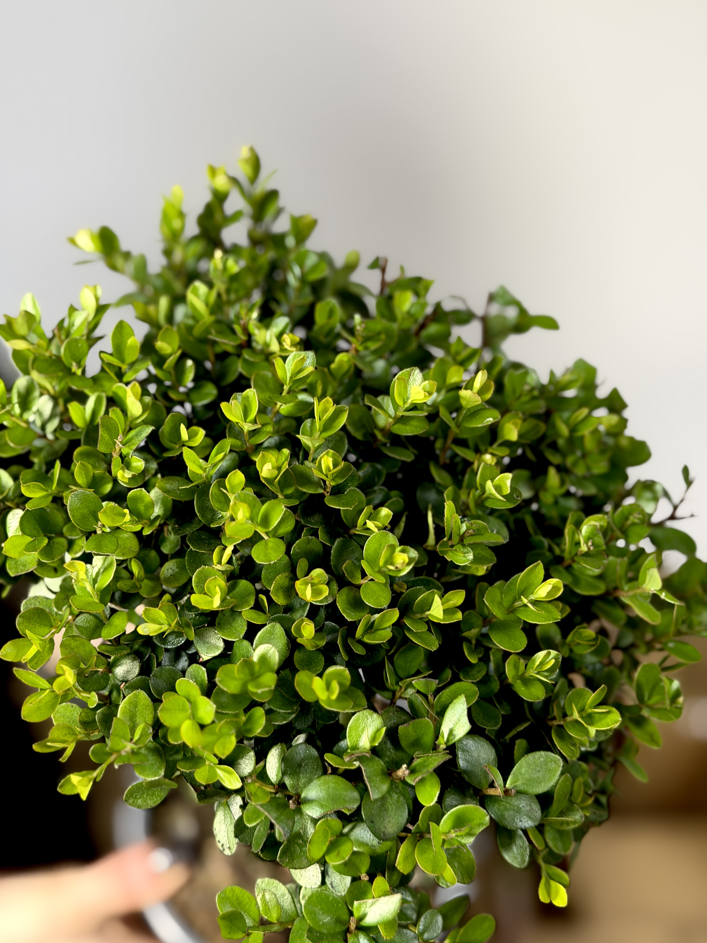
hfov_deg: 29.7
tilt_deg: -35.2
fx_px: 1335
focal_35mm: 49
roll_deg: +0.9
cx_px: 354
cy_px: 475
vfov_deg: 38.9
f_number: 1.78
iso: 64
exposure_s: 1/50
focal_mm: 6.76
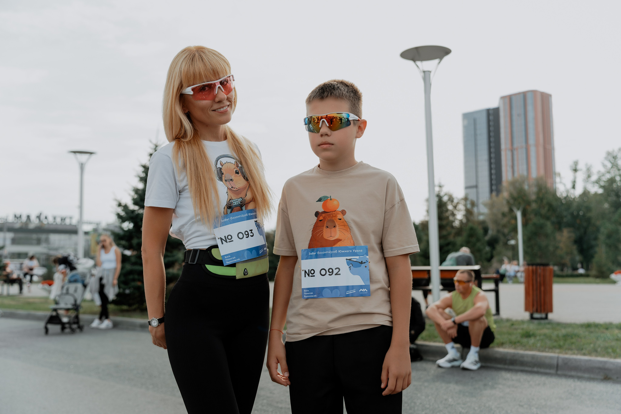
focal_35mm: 37
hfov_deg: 51.9
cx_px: 310
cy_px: 207
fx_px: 638
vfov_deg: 35.9
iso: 250
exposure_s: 1/1600
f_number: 3.2
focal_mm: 37
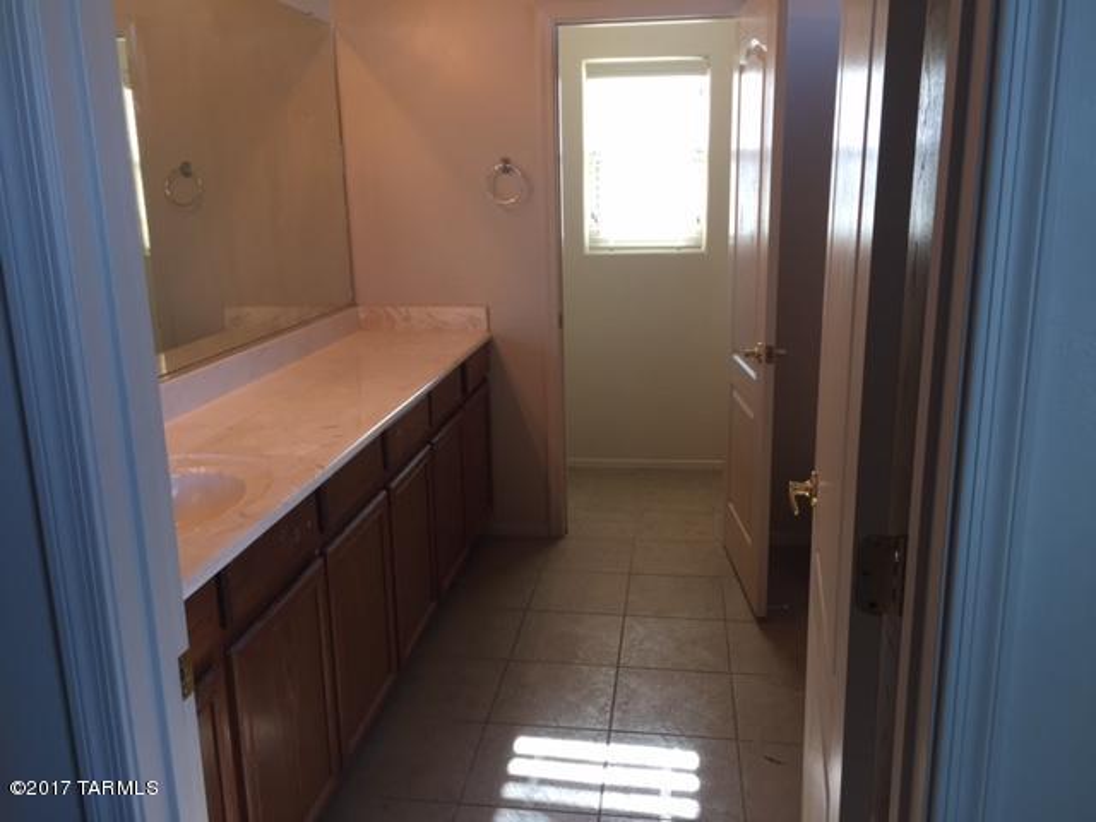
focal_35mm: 29
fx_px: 918
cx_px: 548
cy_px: 411
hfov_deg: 61.7
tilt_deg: -13.3
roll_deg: +0.7
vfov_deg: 48.2
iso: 32
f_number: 2.2
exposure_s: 1/40
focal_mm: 4.15
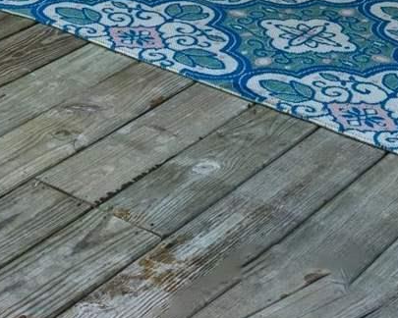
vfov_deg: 10.8
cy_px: -525
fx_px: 1343
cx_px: -28
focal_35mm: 114
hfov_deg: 16.4
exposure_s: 1/100
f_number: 13
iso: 400
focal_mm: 16
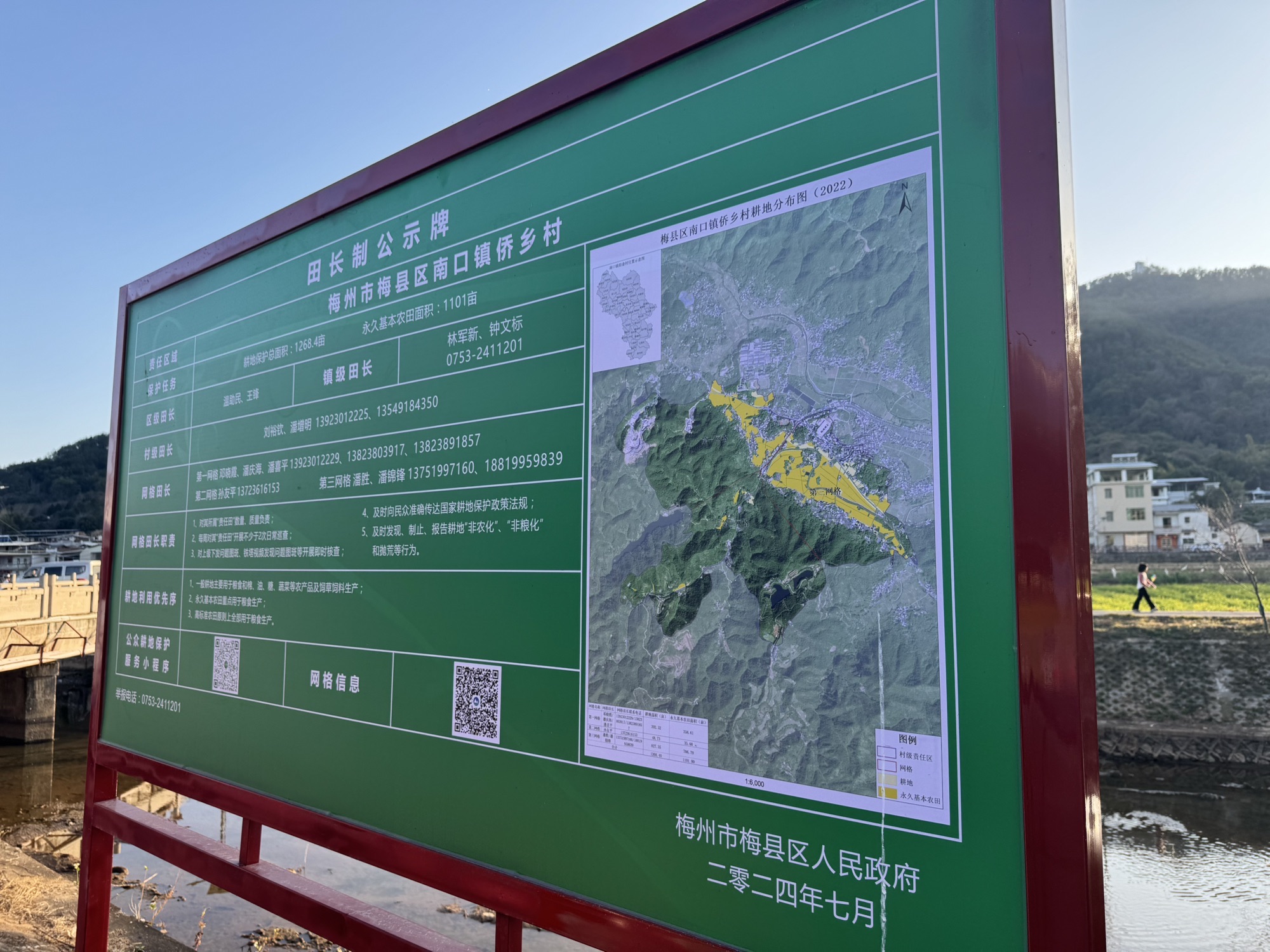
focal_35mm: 24
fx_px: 881
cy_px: 476
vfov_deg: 56.8
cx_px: 635
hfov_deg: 71.6
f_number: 1.78
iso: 80
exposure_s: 1/938
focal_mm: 6.76
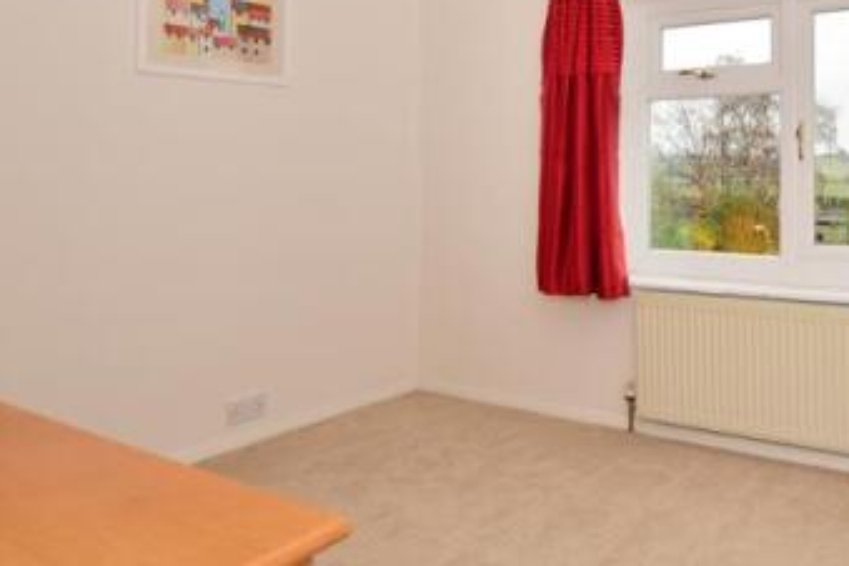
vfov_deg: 43.7
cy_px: 152
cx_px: 699
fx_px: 684
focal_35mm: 29
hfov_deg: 58.0
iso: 400
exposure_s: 1/160
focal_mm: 10
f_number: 6.3
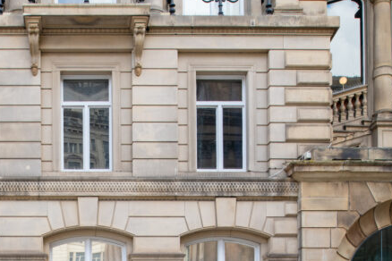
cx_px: 60
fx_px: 621
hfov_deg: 33.7
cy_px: 190
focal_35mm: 57
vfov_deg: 23.6
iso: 400
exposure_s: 1/125
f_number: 6.7
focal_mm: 24
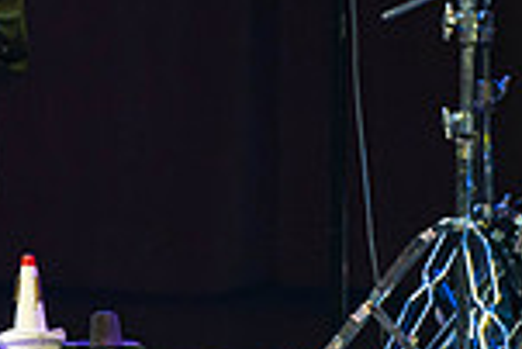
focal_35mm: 1467
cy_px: 98
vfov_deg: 0.9
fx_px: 21292
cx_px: -318
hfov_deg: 1.4
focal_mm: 382
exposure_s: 1/160
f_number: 5.6
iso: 2500
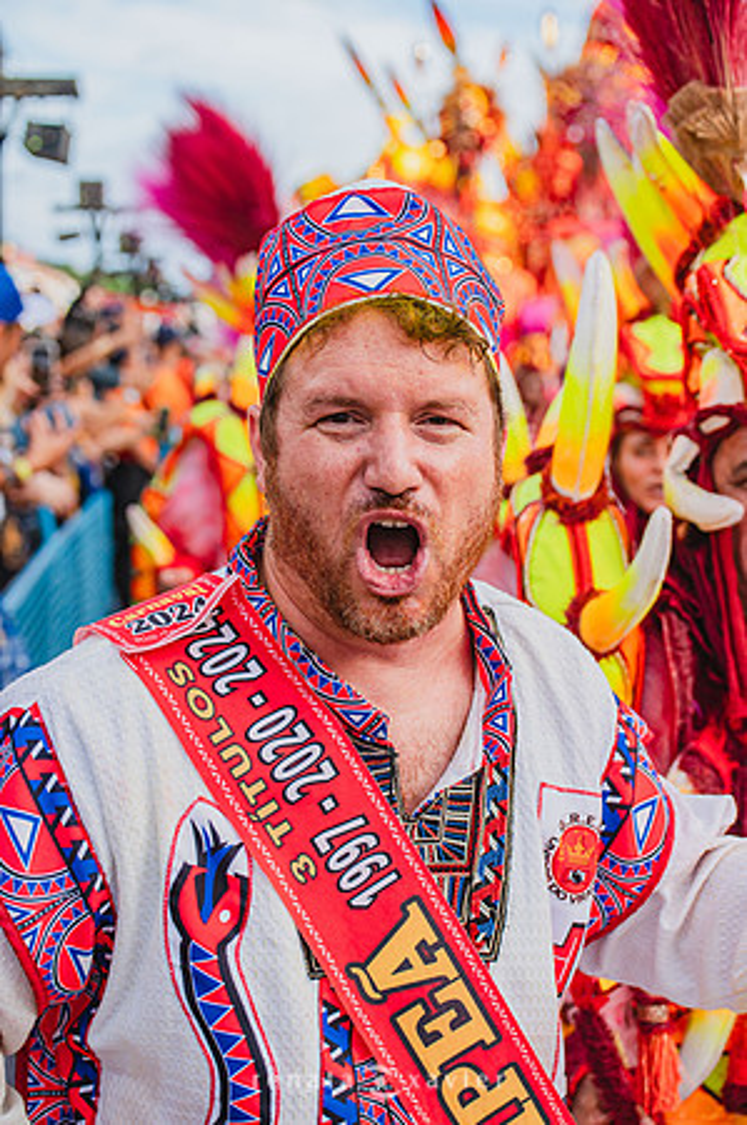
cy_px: 562
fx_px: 2184
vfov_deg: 28.9
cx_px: 374
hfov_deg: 19.4
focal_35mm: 70
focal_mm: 70
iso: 640
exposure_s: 1/1600
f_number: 5.6
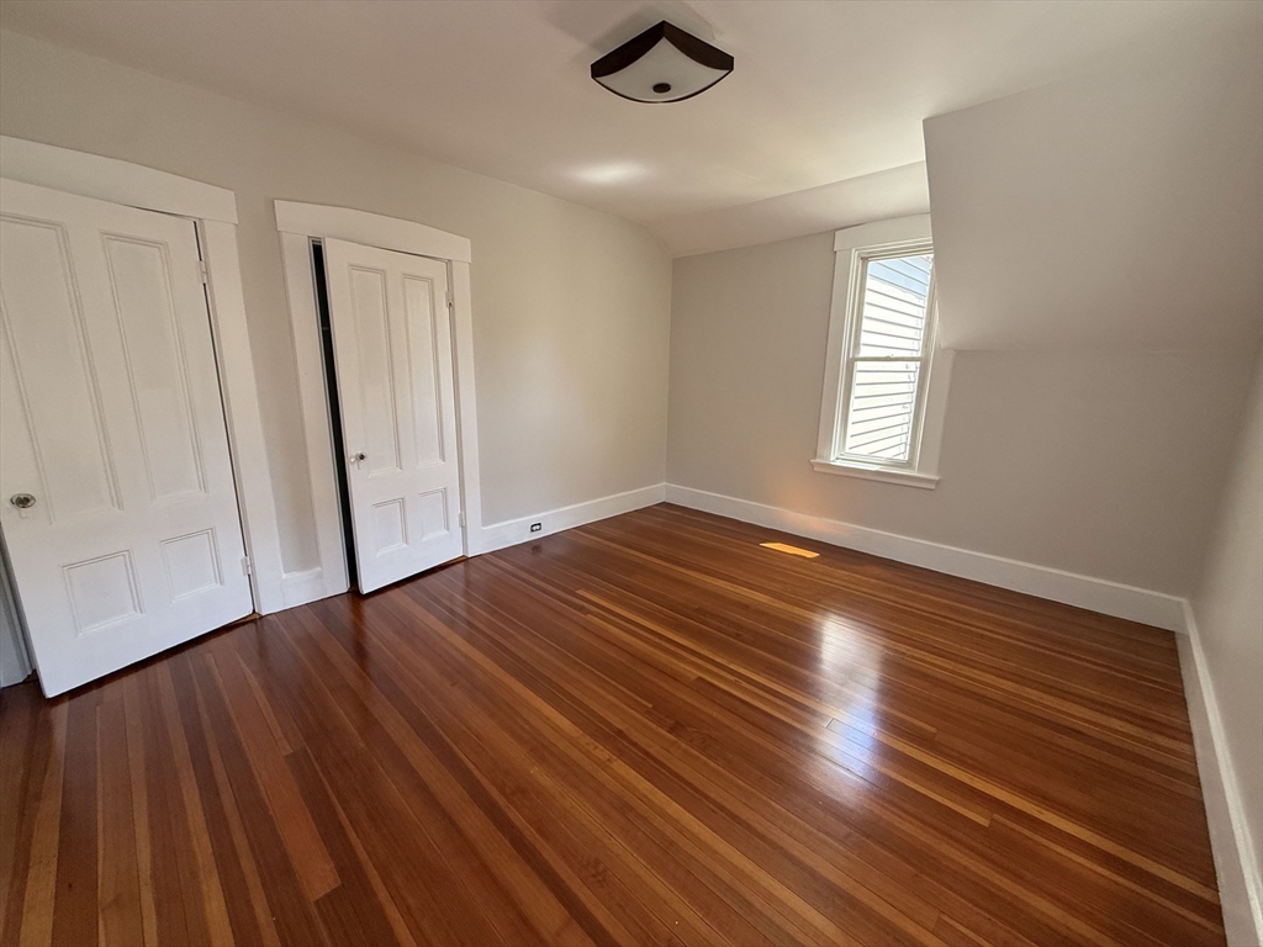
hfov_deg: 102.1
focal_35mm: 14
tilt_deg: -12.0
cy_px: 474
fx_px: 511
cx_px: 632
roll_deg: -0.5
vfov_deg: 85.7
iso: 125
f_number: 2.2
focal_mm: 2.22
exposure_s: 1/99
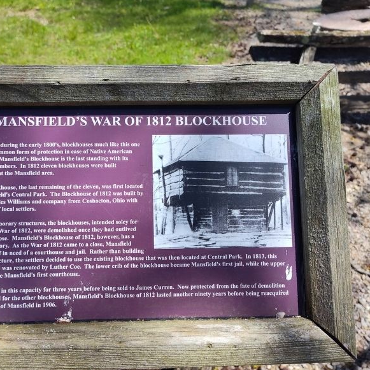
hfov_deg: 56.5
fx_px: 339
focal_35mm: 28
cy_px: 190
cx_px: 136
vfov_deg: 57.3
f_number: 1.8
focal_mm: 5.56
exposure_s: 1/1122
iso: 100
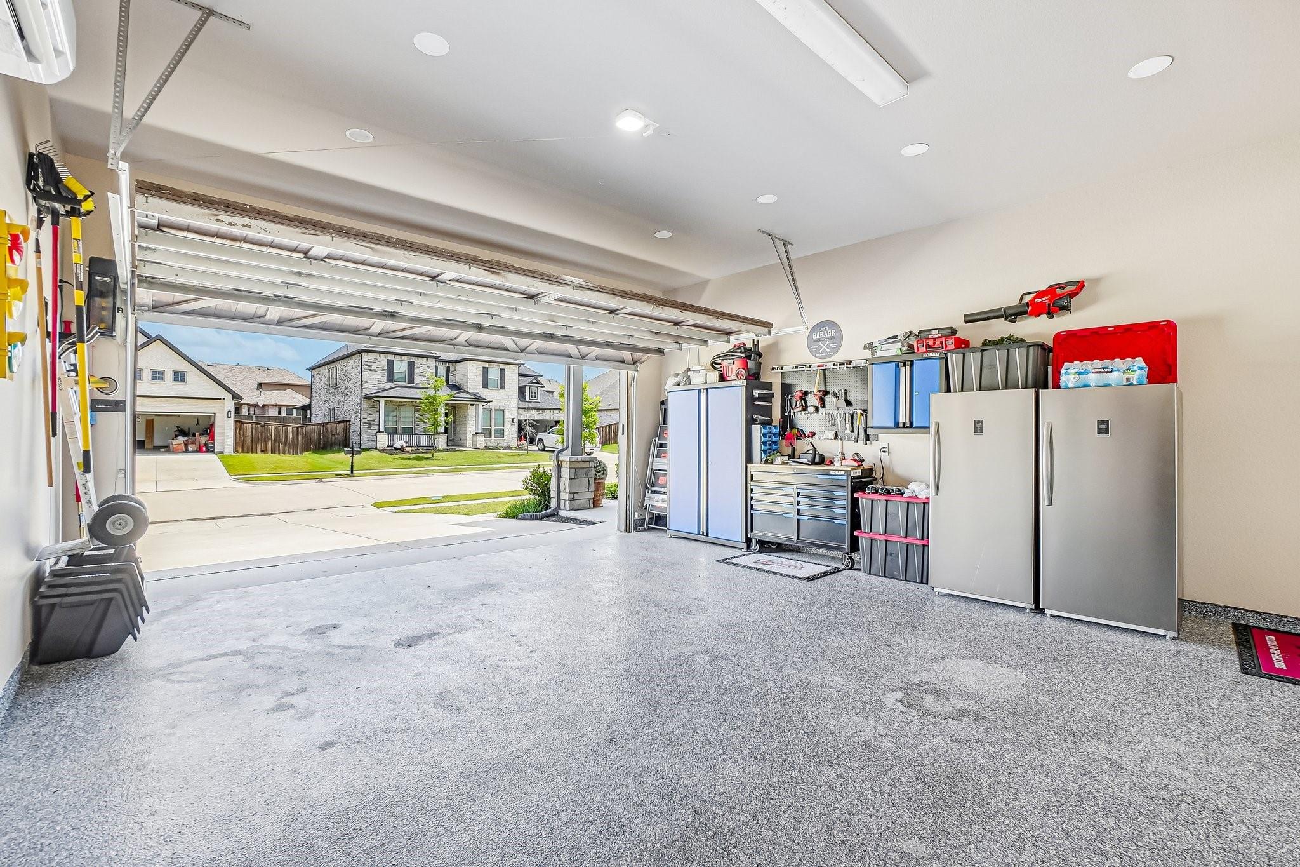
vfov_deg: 77.3
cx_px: 650
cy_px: 434
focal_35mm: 15
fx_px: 542
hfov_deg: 100.4
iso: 400
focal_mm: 10
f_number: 8
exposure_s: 1/80
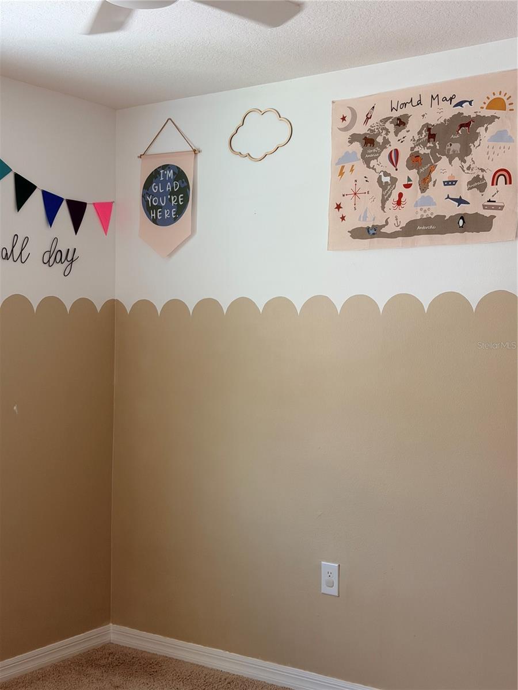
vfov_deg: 39.7
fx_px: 958
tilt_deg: +3.1
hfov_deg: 30.3
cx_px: 259
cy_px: 345
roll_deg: +0.2
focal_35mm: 48
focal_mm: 6.76
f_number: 1.78
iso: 80
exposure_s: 1/121
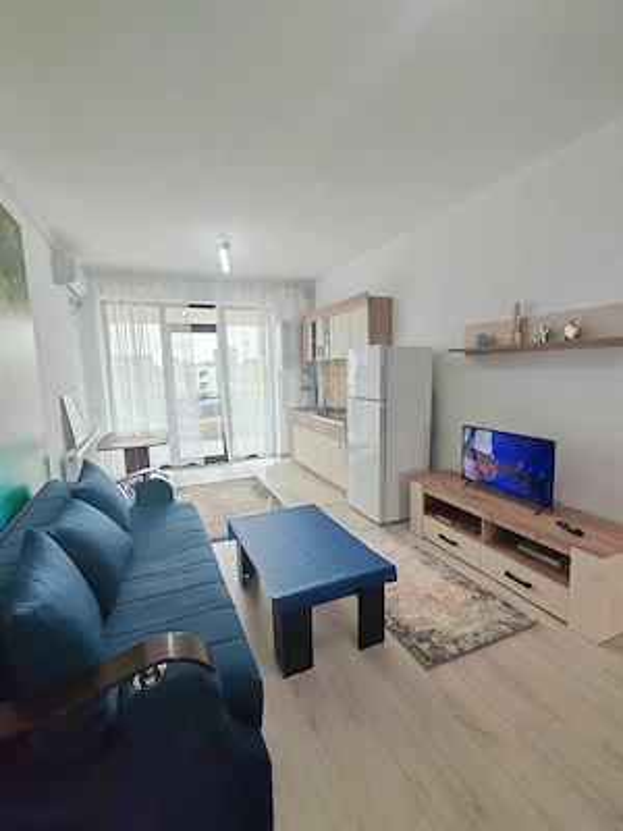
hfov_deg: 78.1
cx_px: 312
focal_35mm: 16
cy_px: 416
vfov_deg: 94.5
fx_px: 384
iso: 50
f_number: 2.2
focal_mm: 1.96
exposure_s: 1/50
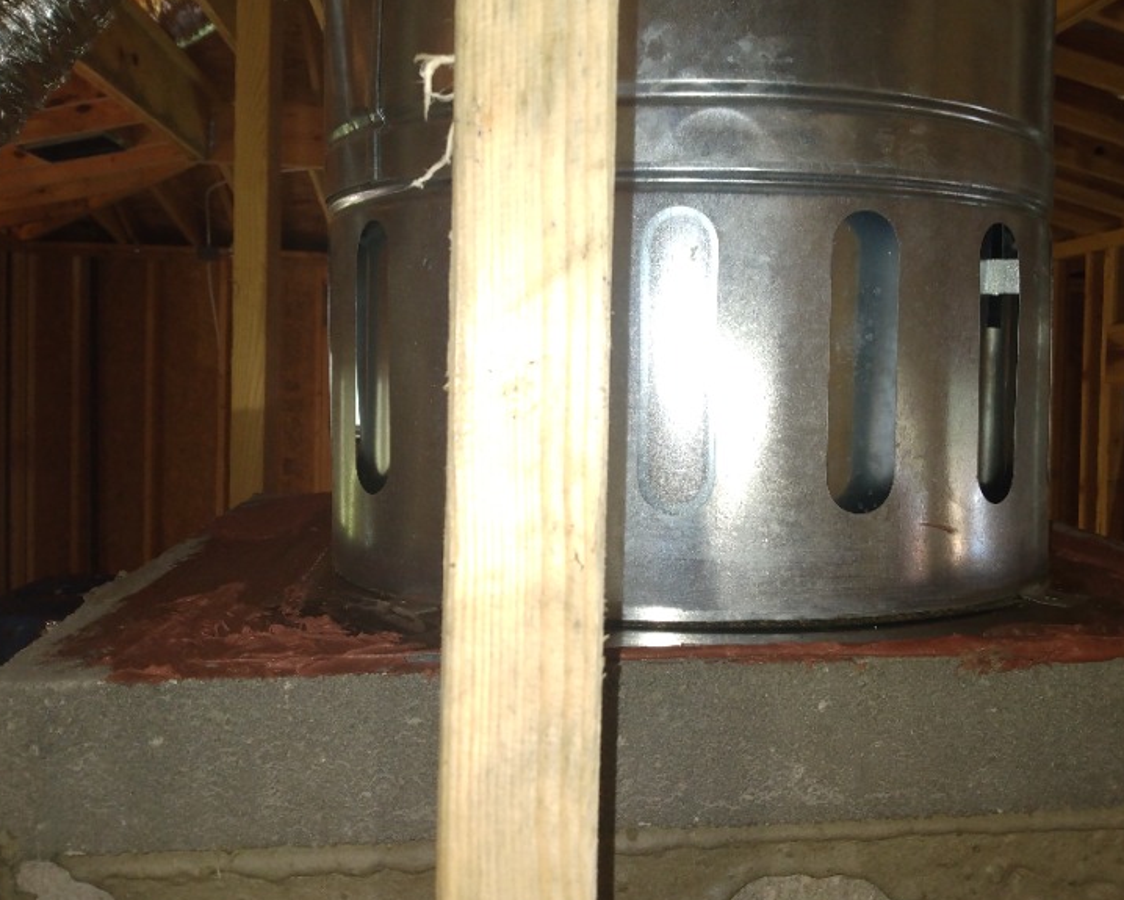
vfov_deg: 56.7
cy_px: 409
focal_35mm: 25
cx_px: 647
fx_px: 832
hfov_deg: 67.7
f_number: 2
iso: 240
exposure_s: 1/60
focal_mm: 3.54
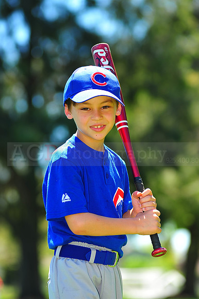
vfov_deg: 11.4
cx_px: 100
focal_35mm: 180
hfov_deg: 7.6
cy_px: 150
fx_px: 1494
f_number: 5
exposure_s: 1/400
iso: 200
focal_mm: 180
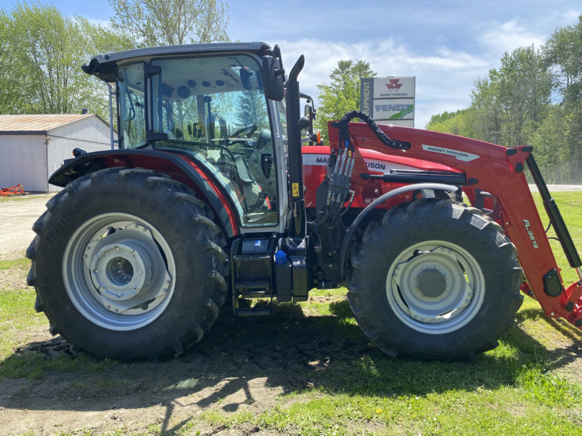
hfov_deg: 67.3
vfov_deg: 53.1
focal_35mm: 26
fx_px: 437
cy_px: 218
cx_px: 291
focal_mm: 4.2
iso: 32
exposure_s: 1/1034
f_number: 1.8
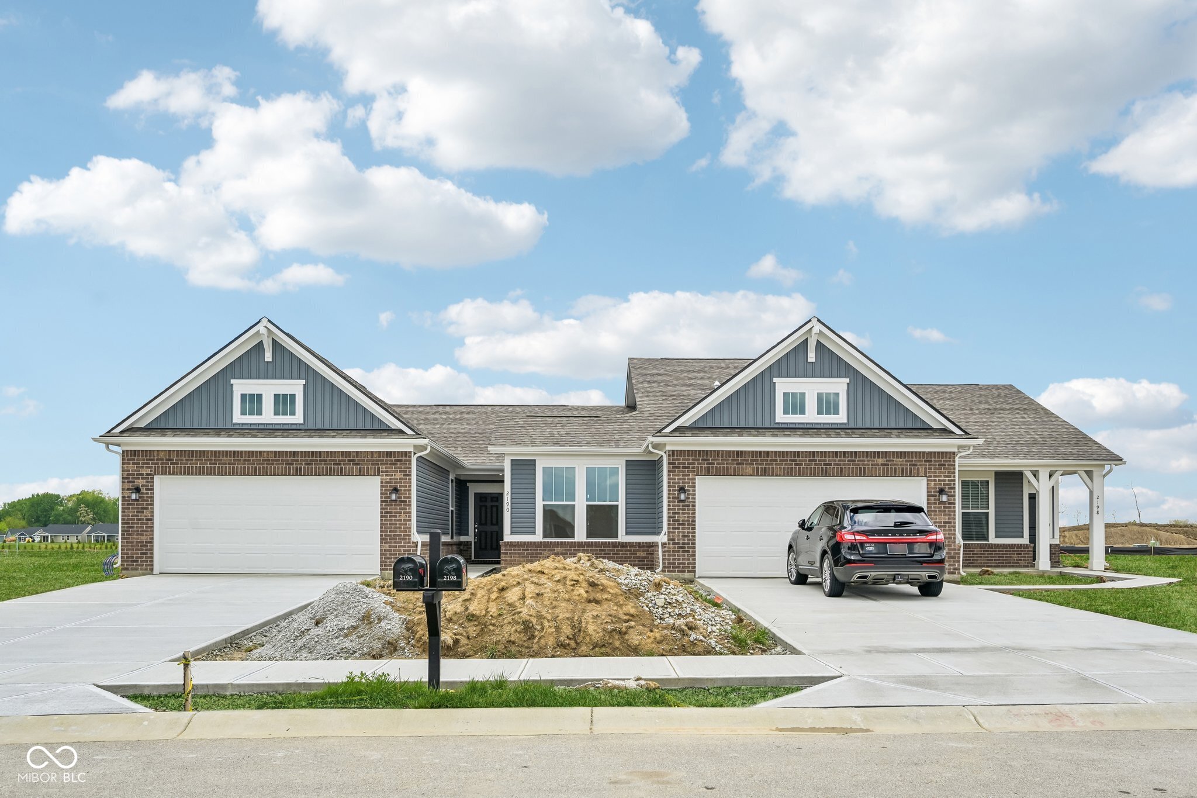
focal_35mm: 30
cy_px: 399
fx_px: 997
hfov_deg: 61.9
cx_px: 598
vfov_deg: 43.6
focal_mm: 30
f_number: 8
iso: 100
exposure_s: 1/400
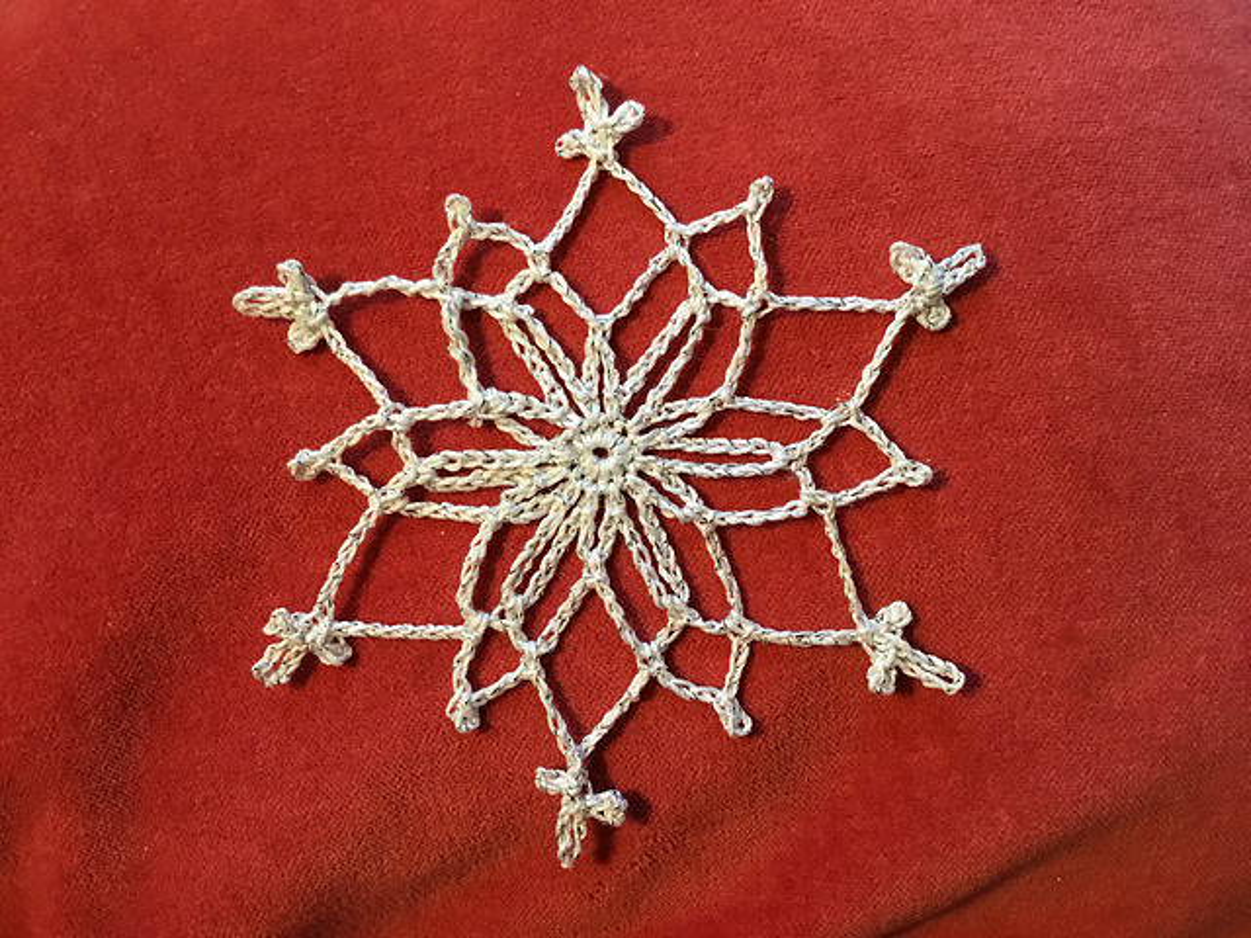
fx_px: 1120
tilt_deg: -77.1
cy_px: 469
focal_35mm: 31
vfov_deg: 45.4
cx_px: 626
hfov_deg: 58.4
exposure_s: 1/30
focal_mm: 3.3
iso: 100
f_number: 2.4
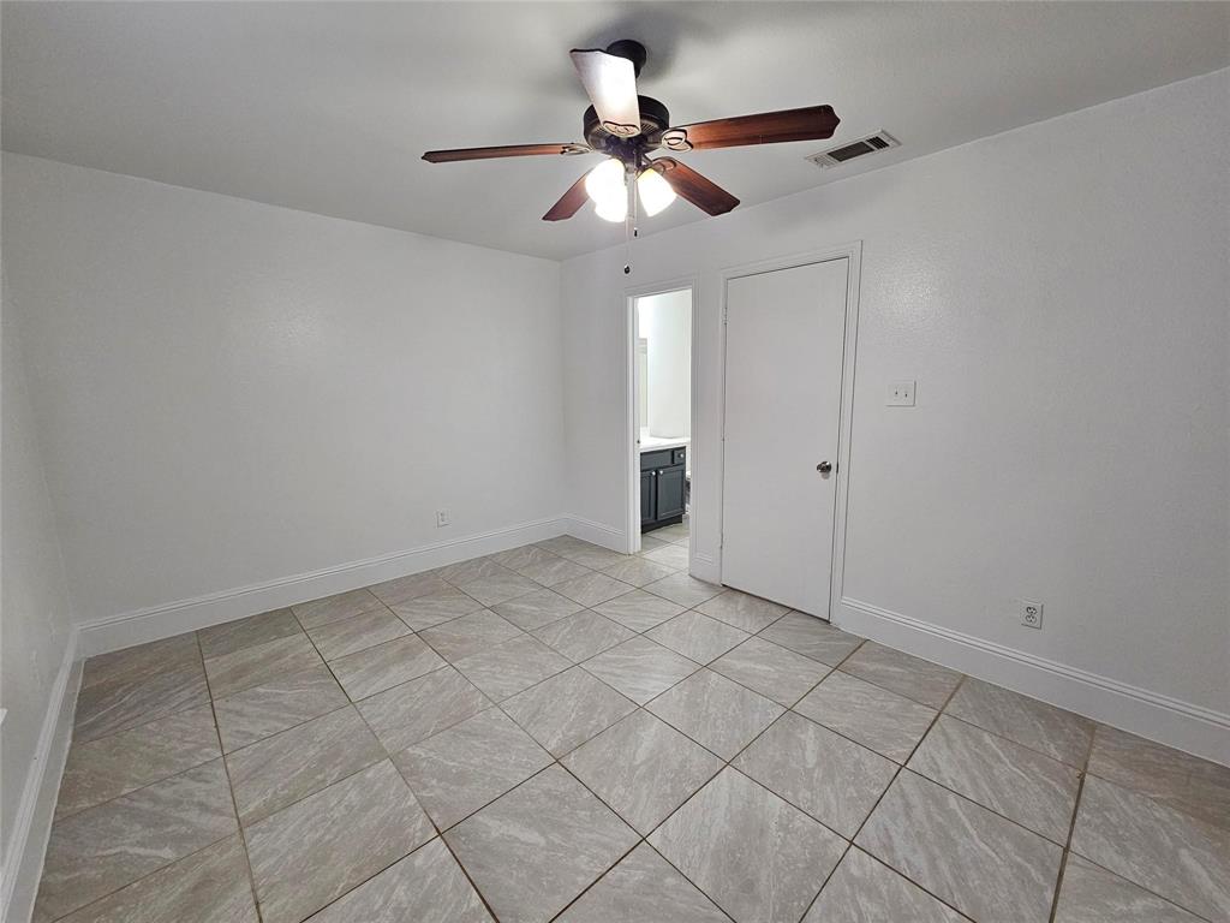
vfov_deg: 89.9
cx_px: 615
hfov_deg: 106.2
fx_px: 462
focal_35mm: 13
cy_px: 462
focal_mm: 2.2
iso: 200
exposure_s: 1/60
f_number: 2.2
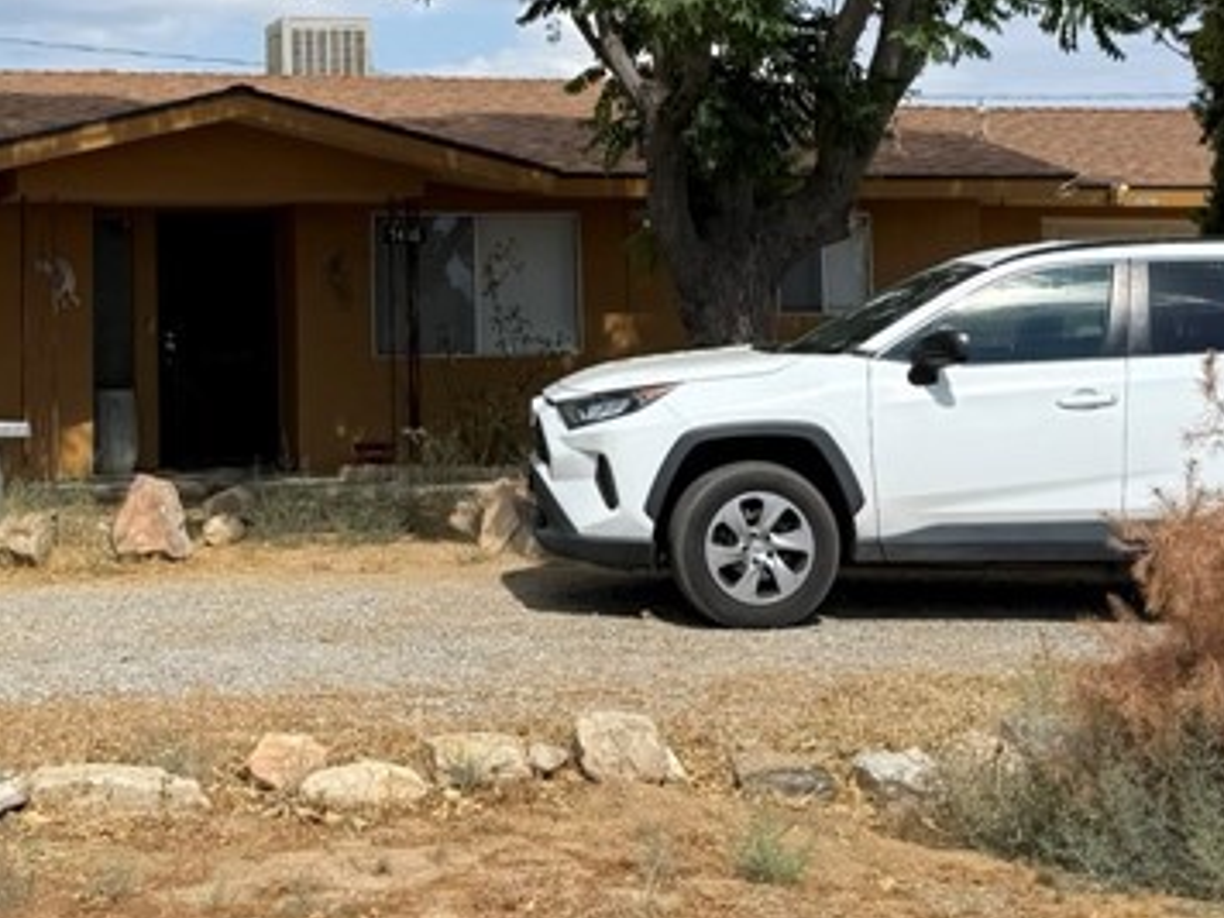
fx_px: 2440
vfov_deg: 20.9
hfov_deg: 28.0
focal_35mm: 69
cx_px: 433
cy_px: 124
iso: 80
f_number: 1.78
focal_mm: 6.76
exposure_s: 1/4167
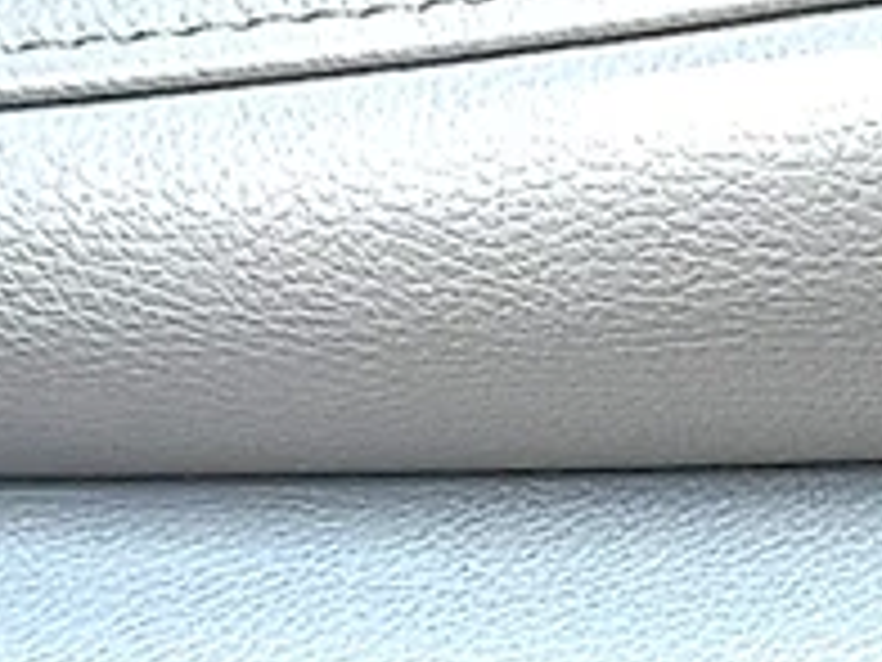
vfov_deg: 8.6
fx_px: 4357
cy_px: 736
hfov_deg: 10.9
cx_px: 1544
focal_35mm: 171
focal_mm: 6.86
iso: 80
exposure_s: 1/331
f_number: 1.78
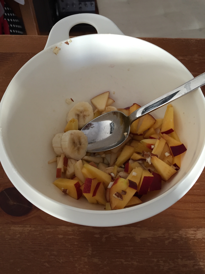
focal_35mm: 29
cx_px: 102
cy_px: 137
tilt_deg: -63.4
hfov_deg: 48.2
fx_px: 229
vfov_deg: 61.7
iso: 160
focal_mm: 4.15
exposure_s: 1/33
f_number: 2.2
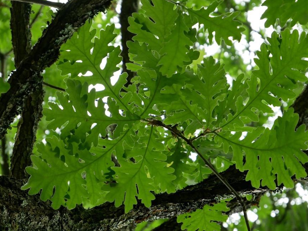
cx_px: 179
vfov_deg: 10.4
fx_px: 1264
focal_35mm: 142
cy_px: 123
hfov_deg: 13.9
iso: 500
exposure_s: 1/125
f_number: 5.6
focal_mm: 60
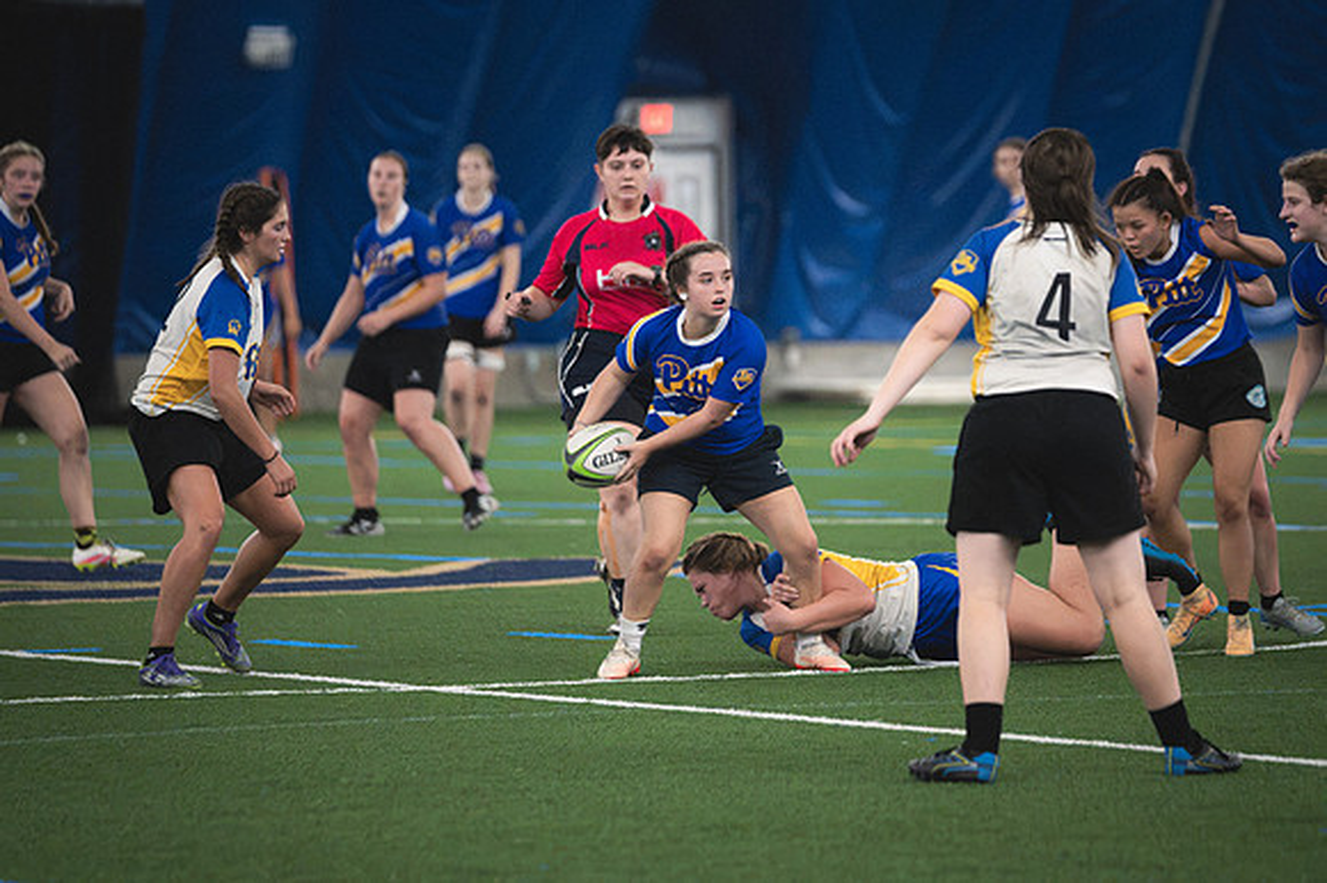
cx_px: 664
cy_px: 442
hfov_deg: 7.2
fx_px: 10499
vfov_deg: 4.8
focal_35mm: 285
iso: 12800
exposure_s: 1/640
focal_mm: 190
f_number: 2.8
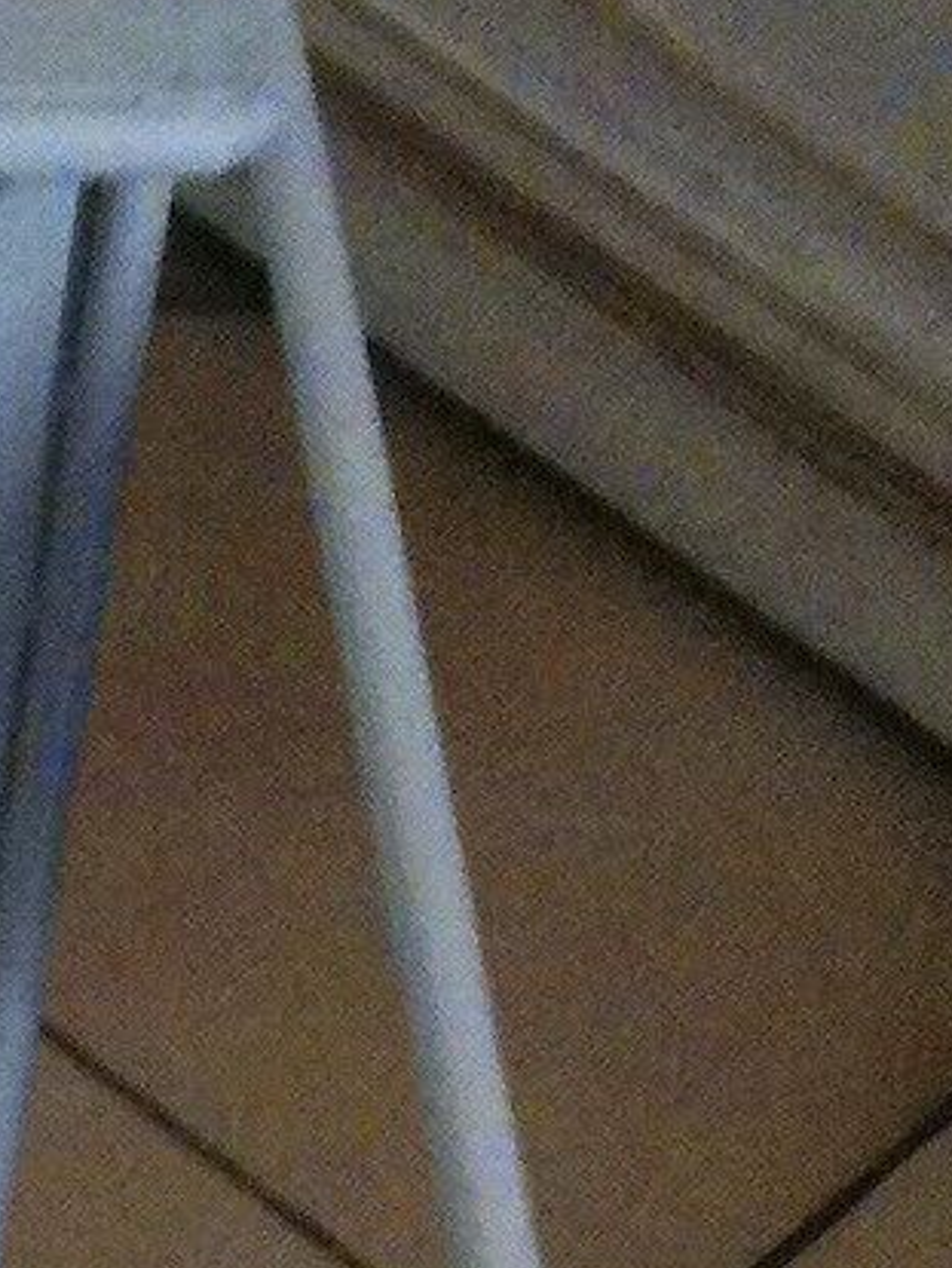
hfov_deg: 8.2
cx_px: -989
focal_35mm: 173
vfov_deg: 10.5
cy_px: 2475
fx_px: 6337
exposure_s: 1/17
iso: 200
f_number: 2.8
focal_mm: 3.85
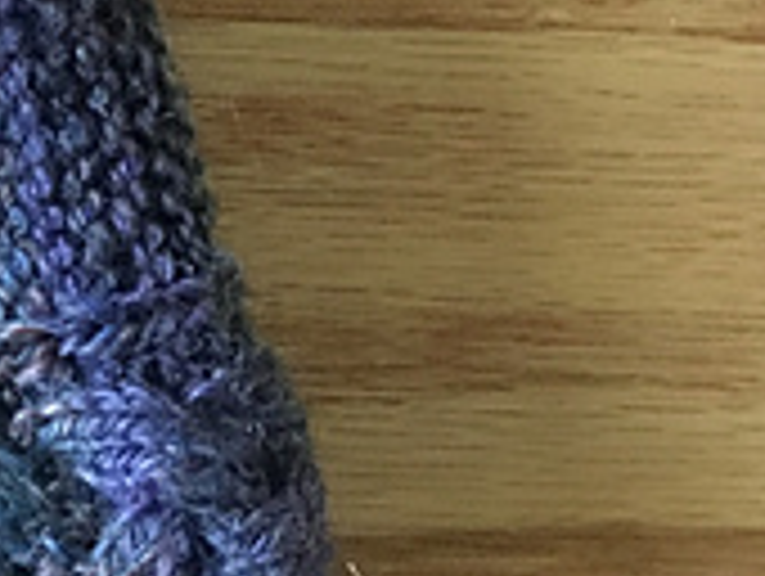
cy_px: -40
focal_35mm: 109
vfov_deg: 13.4
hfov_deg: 15.2
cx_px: -666
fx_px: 2412
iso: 500
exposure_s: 1/15
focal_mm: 4.15
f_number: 2.2
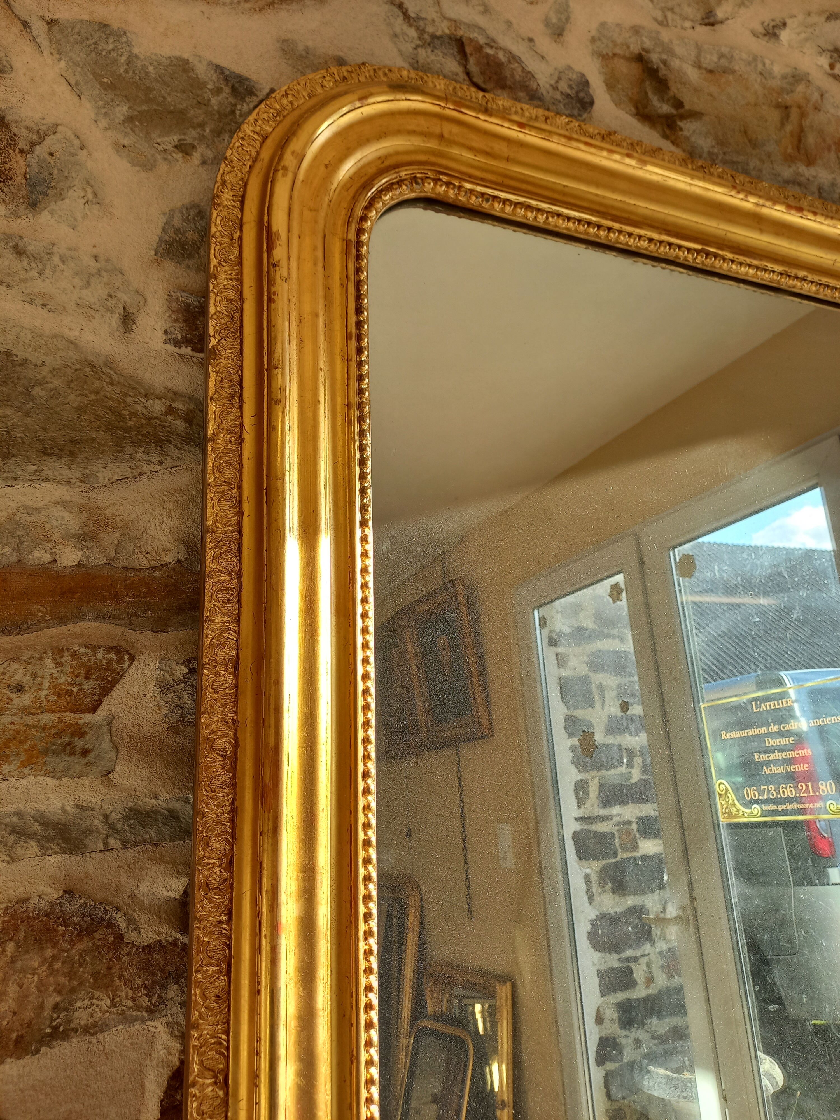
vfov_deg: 69.4
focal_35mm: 25
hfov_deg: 54.9
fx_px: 809
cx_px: 420
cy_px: 560
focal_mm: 4.65
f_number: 1.8
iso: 50
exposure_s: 1/142
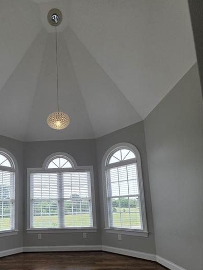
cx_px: 56
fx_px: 149
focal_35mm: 19
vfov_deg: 81.0
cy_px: 186
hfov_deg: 65.4
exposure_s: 1/719
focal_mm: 2.2
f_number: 1.9
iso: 80
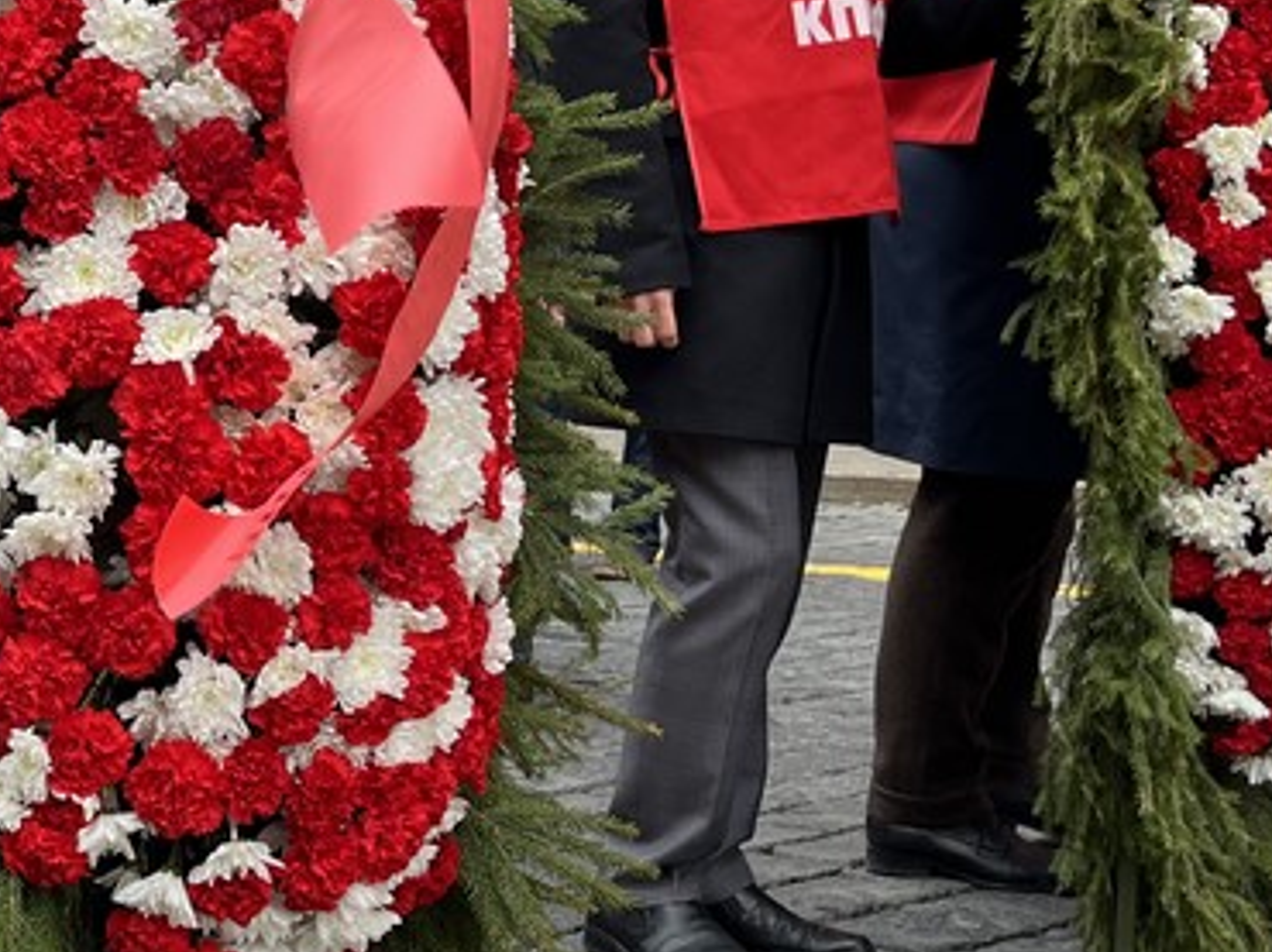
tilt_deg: -1.3
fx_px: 2644
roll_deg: -0.7
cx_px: 58
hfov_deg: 25.9
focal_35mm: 72
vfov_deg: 20.2
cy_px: 223
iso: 40
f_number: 1.6
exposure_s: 1/160
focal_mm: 5.1
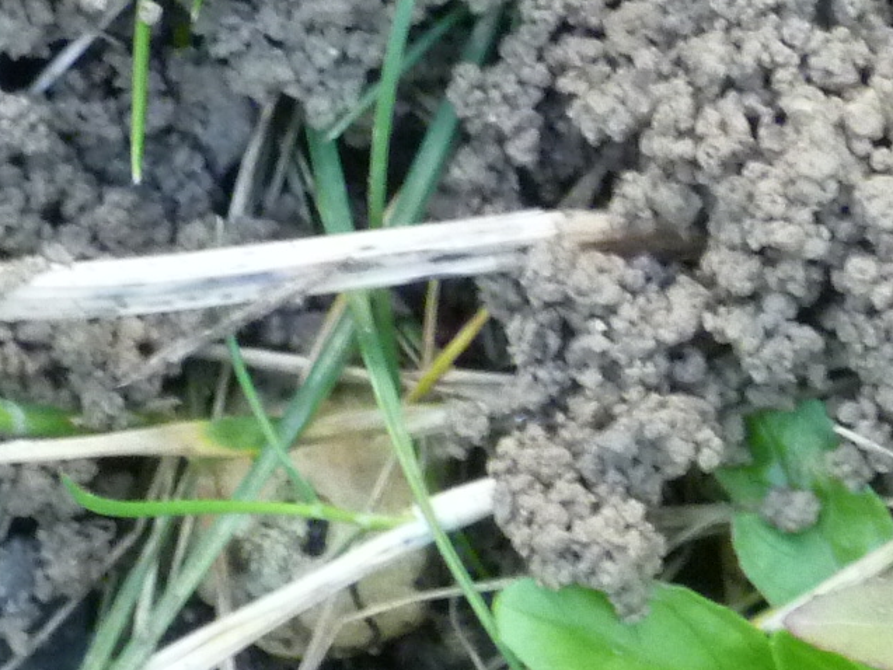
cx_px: 175
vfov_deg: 3.7
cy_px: 107
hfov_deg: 4.9
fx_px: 10476
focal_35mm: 406
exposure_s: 1/50
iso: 400
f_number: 5.6
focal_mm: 18
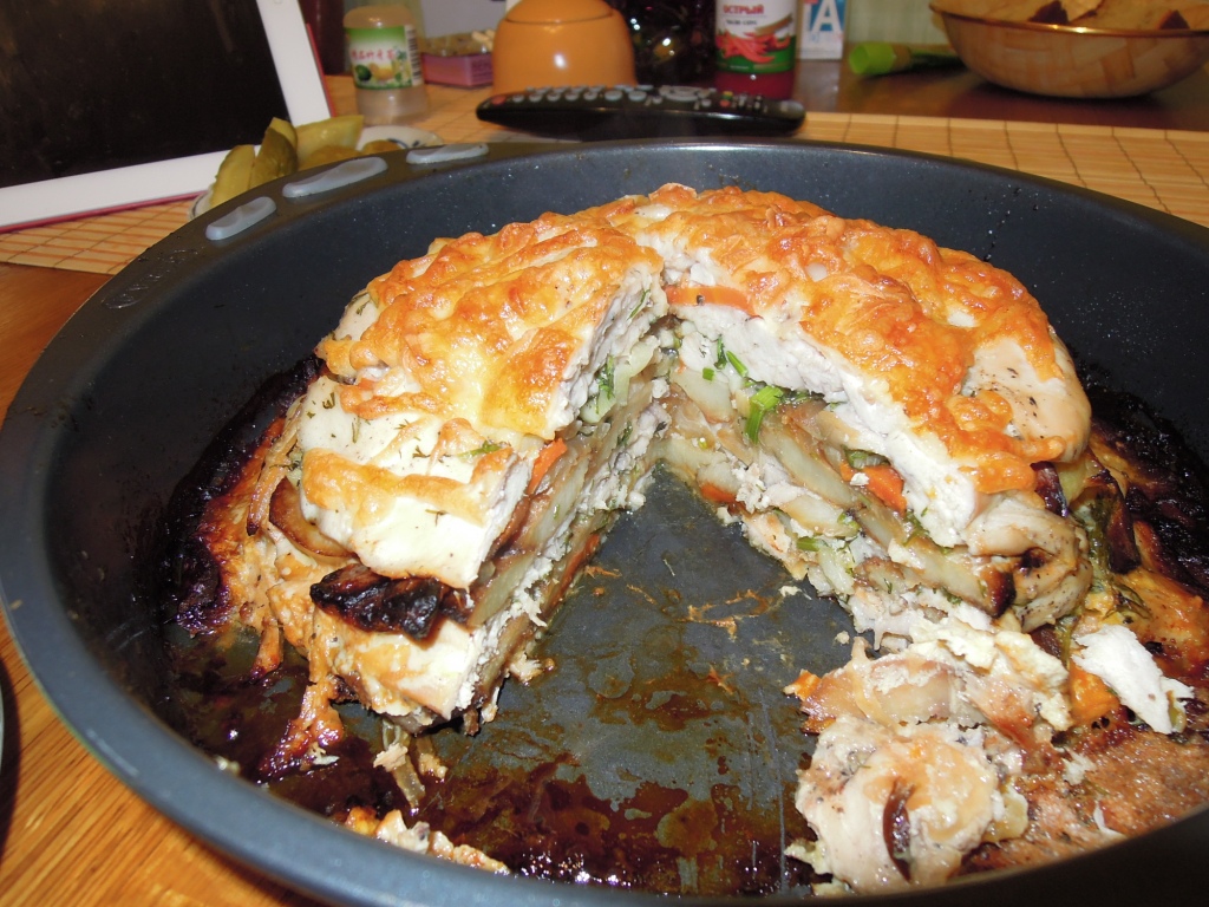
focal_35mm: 24
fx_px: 838
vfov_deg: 56.8
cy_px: 454
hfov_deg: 71.6
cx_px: 604
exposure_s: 1/30
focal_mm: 4.3
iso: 160
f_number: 2.8
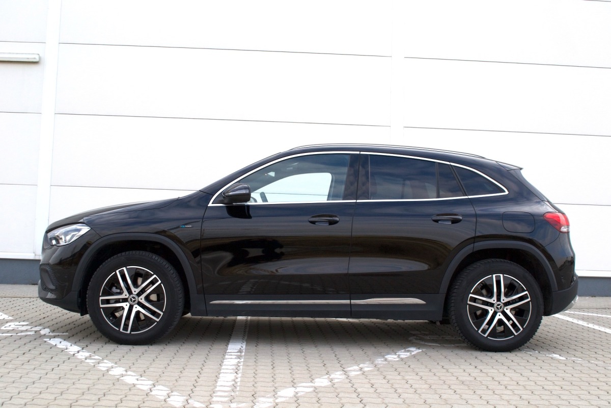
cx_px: 306
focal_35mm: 39
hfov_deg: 49.6
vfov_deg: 34.2
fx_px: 662
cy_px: 204
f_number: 10
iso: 400
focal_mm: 26
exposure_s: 1/200
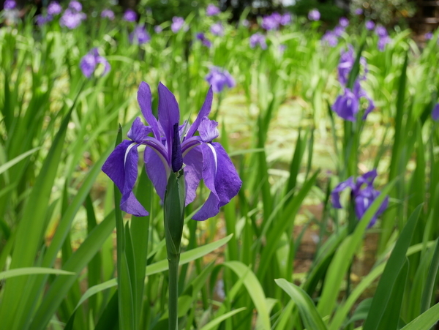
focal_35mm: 60
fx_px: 762
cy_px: 165
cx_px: 220
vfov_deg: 24.4
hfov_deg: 32.2
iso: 200
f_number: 6.3
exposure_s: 1/200
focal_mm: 30
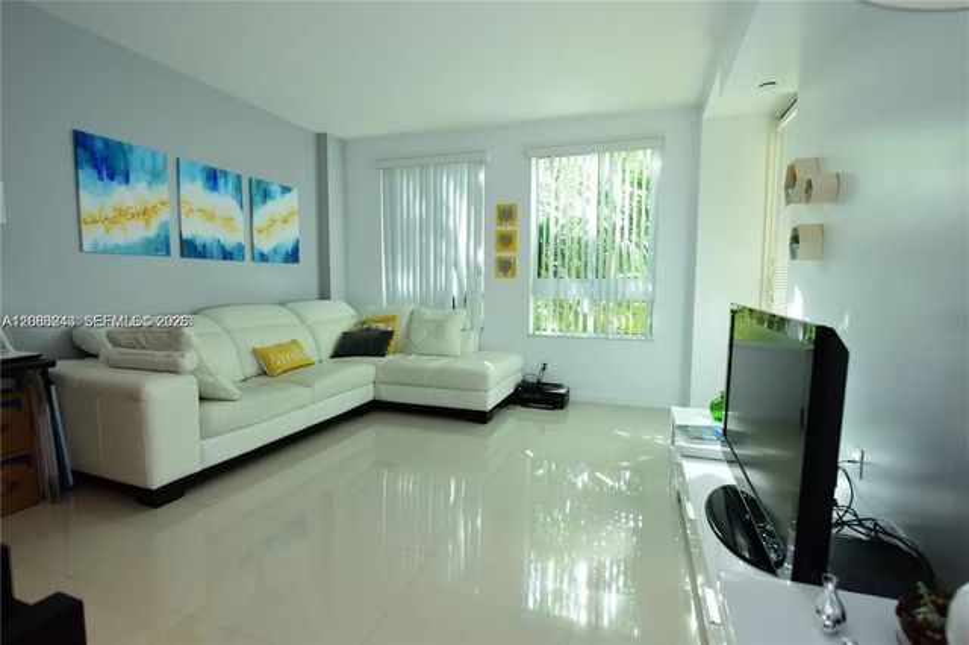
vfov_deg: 67.3
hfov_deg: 90.0
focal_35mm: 18
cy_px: 322
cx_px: 484
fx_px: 484
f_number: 4
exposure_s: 1/100
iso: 400
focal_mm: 18
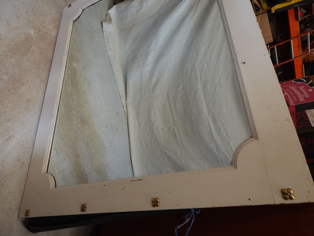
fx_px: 200
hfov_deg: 76.4
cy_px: 118
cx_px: 157
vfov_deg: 61.1
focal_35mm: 22
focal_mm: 4
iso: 125
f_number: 3
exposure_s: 1/40
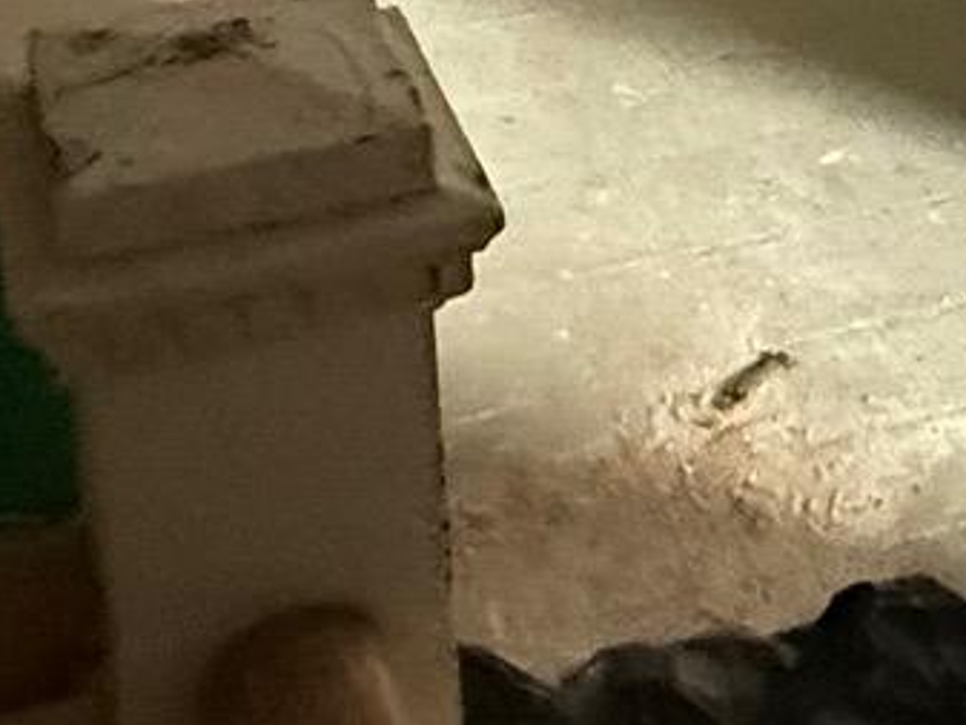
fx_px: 2373
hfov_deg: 22.9
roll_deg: +2.0
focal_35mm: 85
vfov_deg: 15.2
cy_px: -556
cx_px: 665
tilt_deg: -14.6
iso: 800
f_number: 2.2
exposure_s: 1/60
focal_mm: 2.22
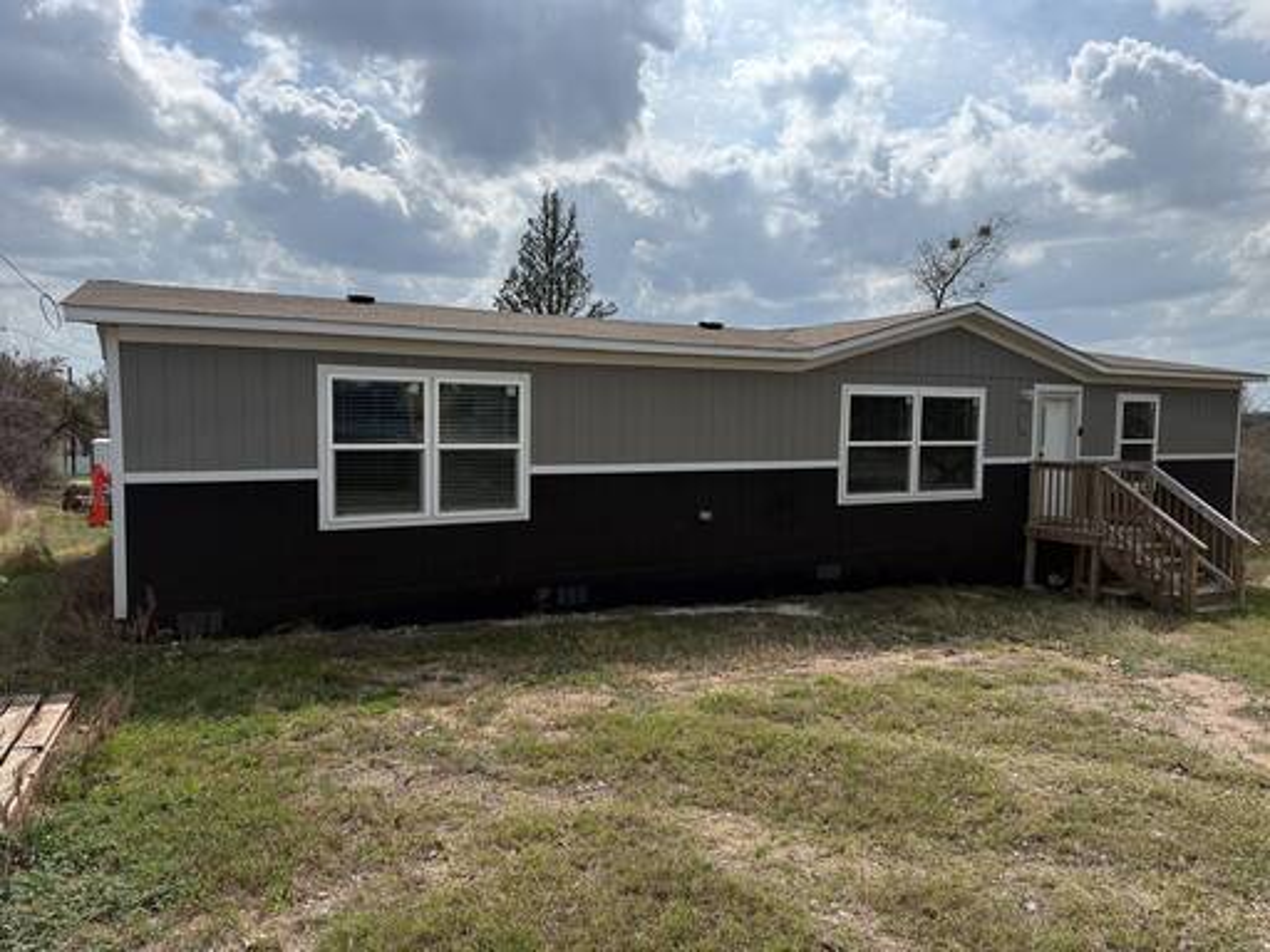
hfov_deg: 71.6
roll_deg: -1.1
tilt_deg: -3.7
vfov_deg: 56.8
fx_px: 881
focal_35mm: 24
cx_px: 635
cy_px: 476
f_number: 1.78
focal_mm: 6.76
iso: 80
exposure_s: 1/9091
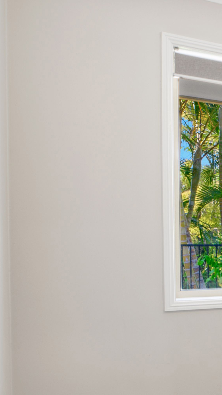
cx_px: 431
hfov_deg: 18.7
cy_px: 275
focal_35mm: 44
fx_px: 461
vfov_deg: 45.4
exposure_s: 1/50
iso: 125
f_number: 11
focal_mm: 14
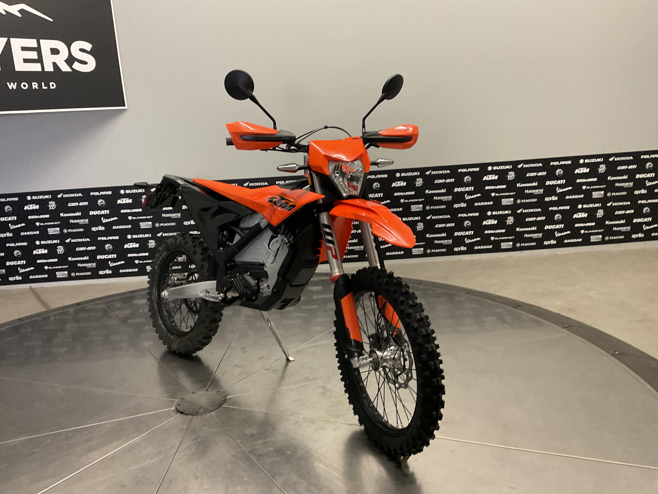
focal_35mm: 29
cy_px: 247
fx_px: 551
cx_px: 329
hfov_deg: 61.7
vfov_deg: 48.2
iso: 200
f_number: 1.8
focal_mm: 3
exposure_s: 1/60
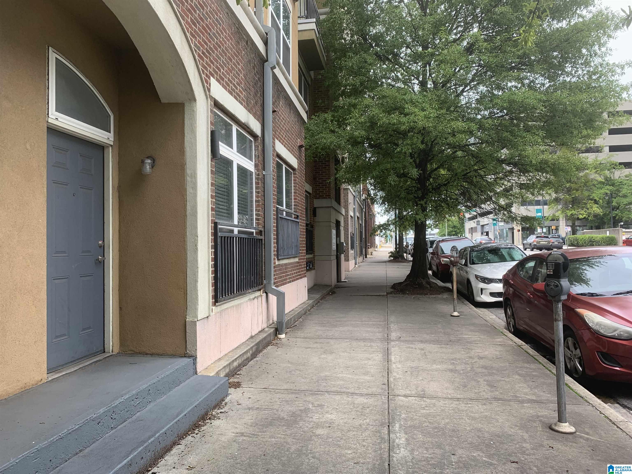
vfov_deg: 53.1
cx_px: 316
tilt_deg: -0.1
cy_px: 237
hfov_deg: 67.3
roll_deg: +0.9
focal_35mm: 26
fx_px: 475
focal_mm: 4.25
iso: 25
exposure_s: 1/316
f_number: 1.8
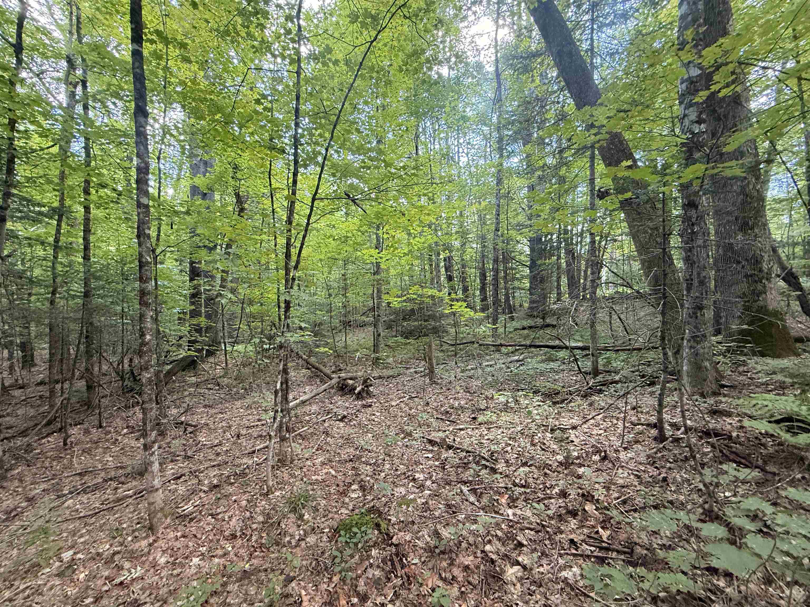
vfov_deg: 85.7
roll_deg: -0.2
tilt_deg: -0.4
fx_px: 328
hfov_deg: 102.1
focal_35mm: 14
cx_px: 405
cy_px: 304
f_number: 2.2
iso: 320
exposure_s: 1/64
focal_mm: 2.22
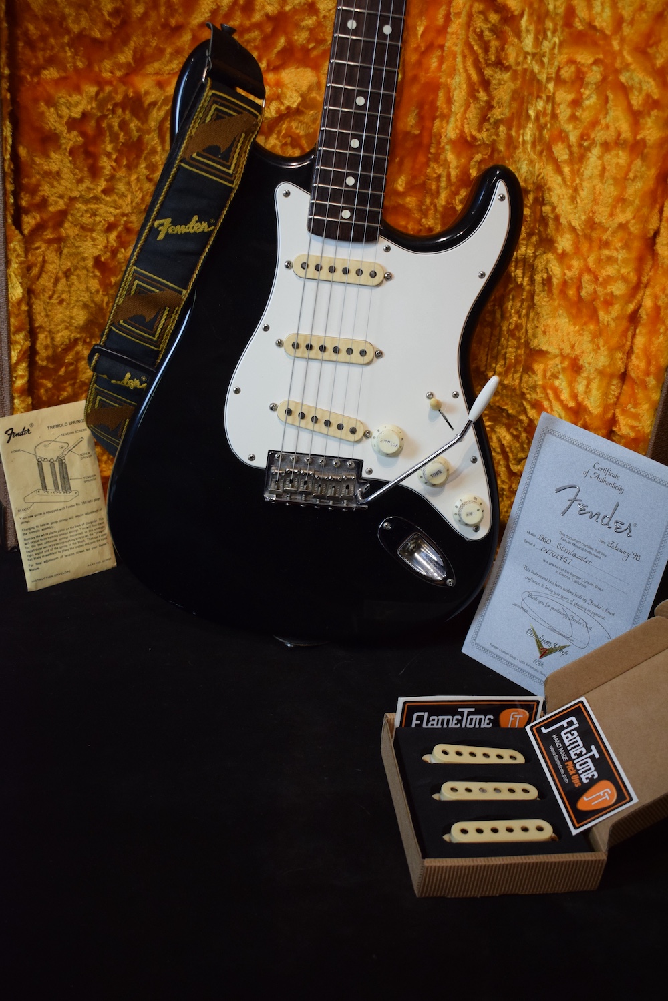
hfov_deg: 30.8
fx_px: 1211
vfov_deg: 45.0
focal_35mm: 44
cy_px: 500
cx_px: 334
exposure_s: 1/60
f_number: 4.2
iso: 1400
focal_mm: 29
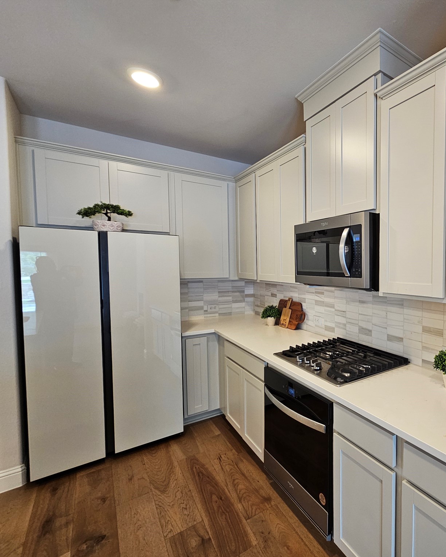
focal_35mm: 17
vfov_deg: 89.6
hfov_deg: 68.3
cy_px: 279
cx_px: 367
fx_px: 281
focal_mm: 2.2
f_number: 2.2
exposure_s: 1/60
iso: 160
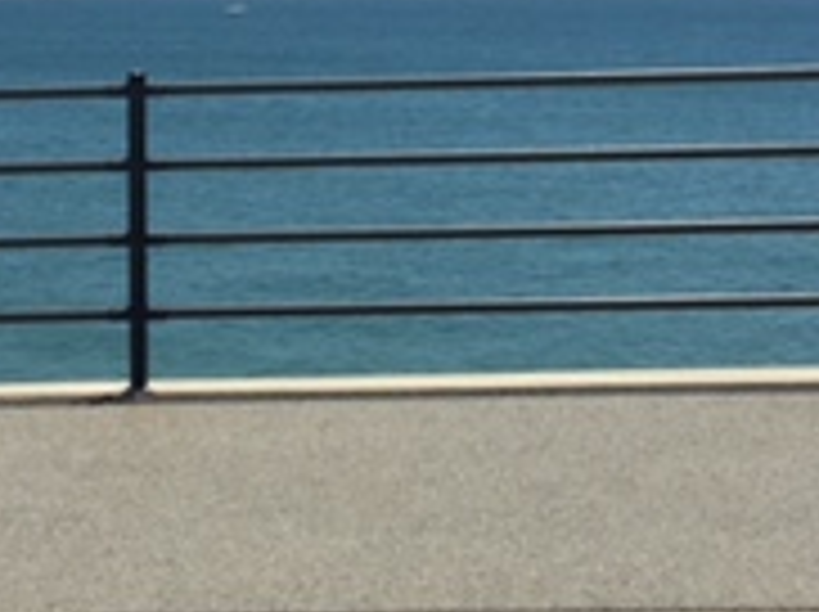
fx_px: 2410
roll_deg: -1.3
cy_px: 72
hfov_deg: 19.2
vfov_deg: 14.3
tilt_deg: +0.7
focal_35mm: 102
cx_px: 248
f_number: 2.2
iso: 32
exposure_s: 1/2825
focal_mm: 4.15
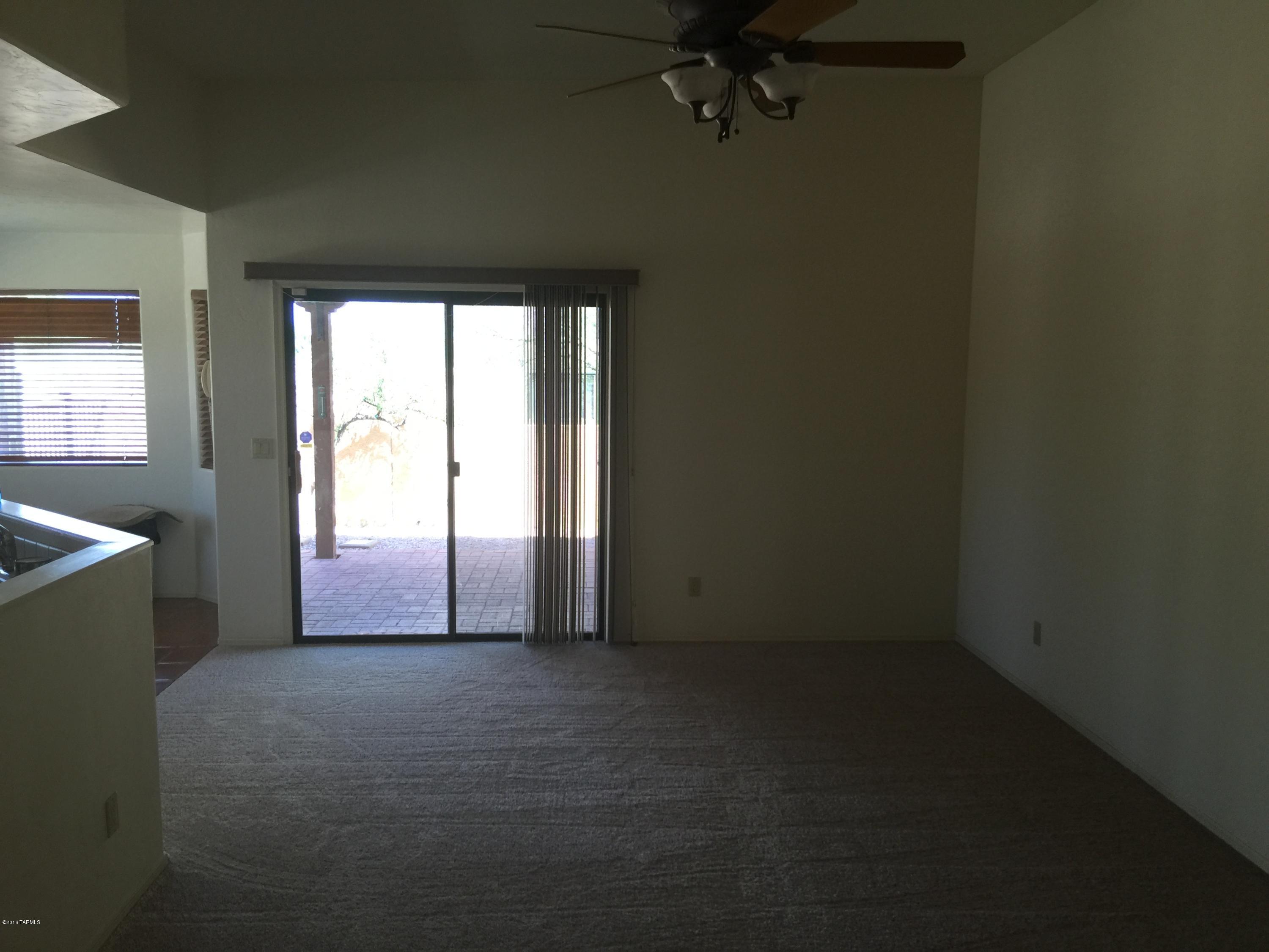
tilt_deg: -7.3
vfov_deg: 48.2
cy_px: 476
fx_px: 1063
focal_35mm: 29
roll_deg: +0.9
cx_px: 634
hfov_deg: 61.7
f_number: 2.2
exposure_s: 1/60
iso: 40
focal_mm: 4.15
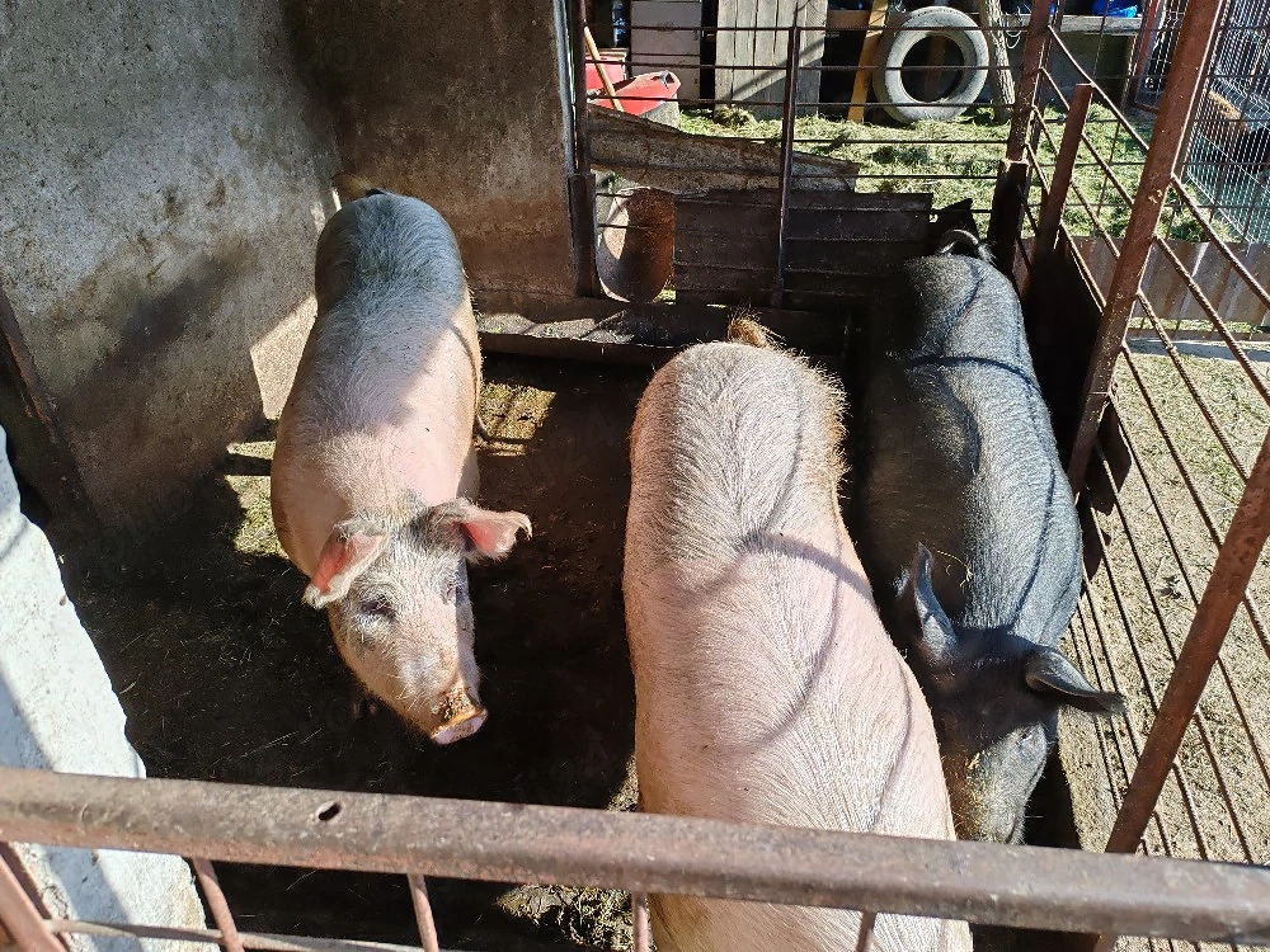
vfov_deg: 51.4
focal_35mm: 27
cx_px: 635
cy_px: 476
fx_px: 991
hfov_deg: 65.3
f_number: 1.9
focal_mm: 6.12
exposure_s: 1/286
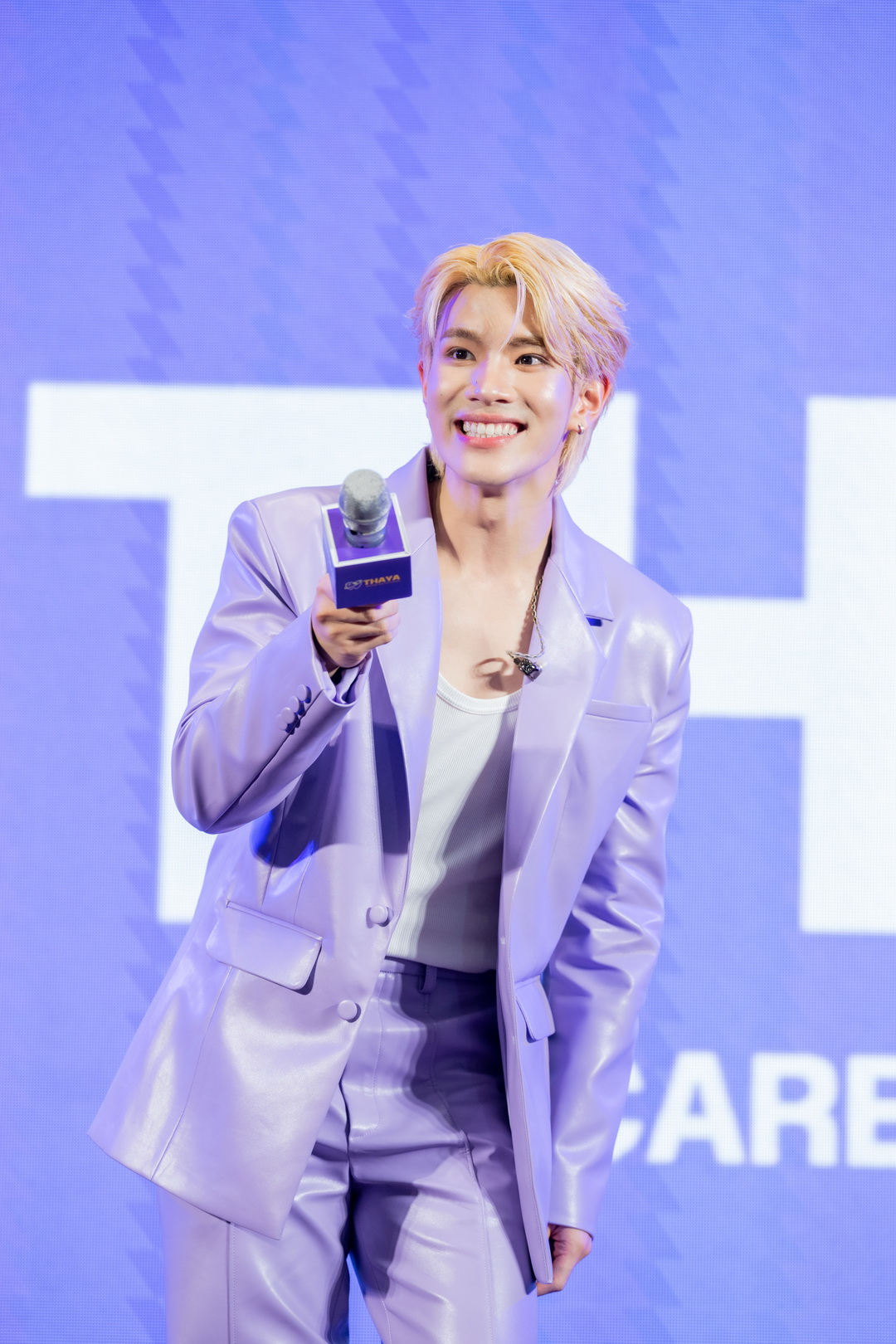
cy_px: 672
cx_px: 448
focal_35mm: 165
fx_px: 6160
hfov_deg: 8.3
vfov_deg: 12.5
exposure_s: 1/320
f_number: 4
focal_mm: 165
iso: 800
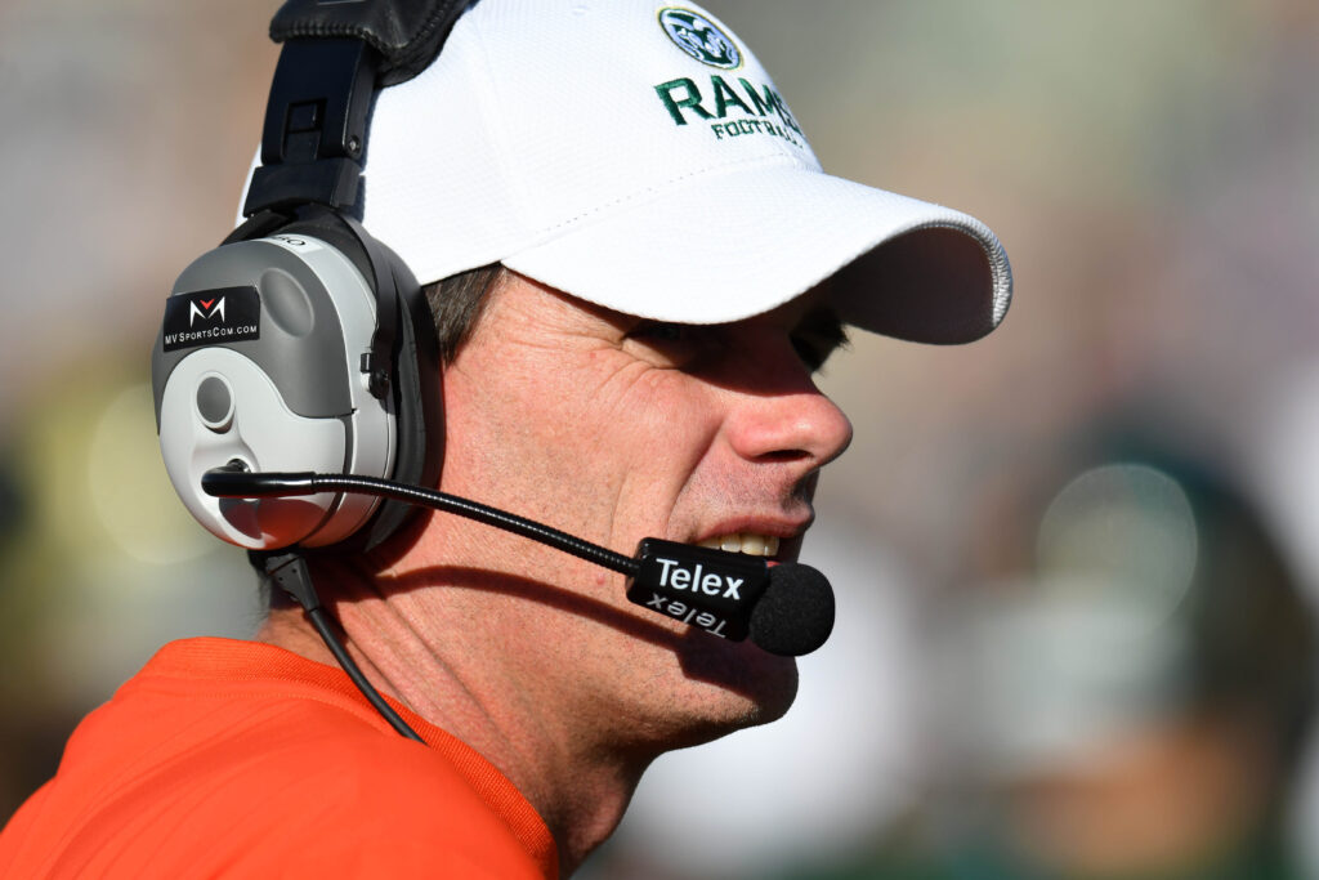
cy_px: 440
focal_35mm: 600
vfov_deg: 2.3
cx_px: 660
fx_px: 21985
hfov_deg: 3.4
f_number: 4.5
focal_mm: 400
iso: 400
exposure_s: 1/8000
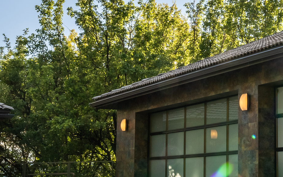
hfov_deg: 21.6
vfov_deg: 14.4
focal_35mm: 91
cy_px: 87
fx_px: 702
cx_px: 315
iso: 500
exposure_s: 1/80
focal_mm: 40
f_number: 22
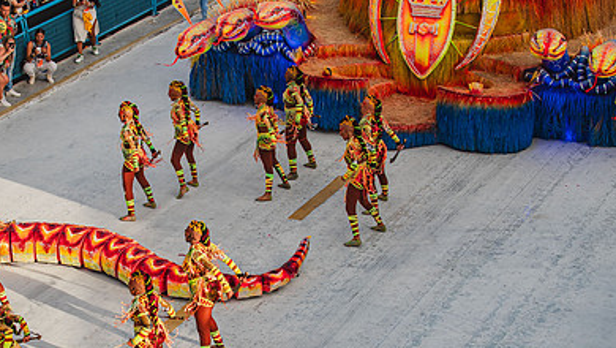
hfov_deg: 19.5
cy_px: 236
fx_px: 1782
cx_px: 185
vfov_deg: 11.1
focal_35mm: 109
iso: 200
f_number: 5.6
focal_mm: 70
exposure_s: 1/800
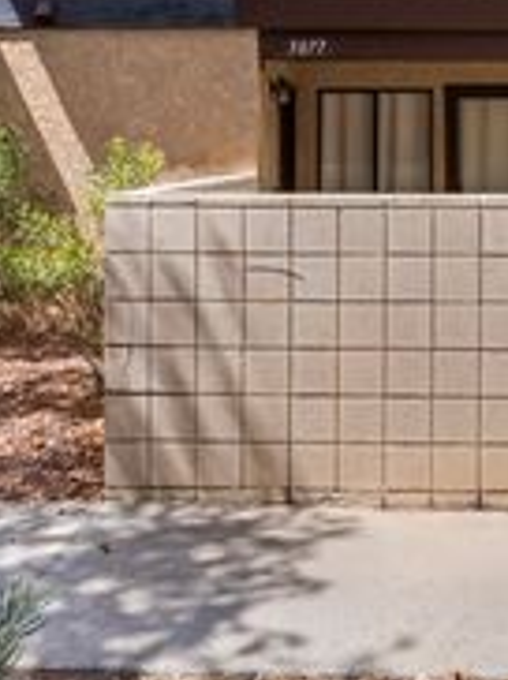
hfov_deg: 31.5
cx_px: 381
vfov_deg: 40.6
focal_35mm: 45
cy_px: 151
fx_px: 883
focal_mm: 17
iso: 400
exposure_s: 1/8000
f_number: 8
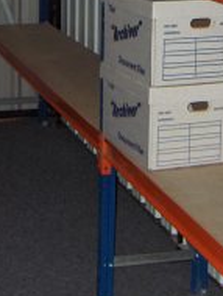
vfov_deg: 17.8
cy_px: -58
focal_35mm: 105
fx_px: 900
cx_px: 117
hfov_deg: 14.1
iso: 100
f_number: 2.8
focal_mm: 8
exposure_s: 1/60
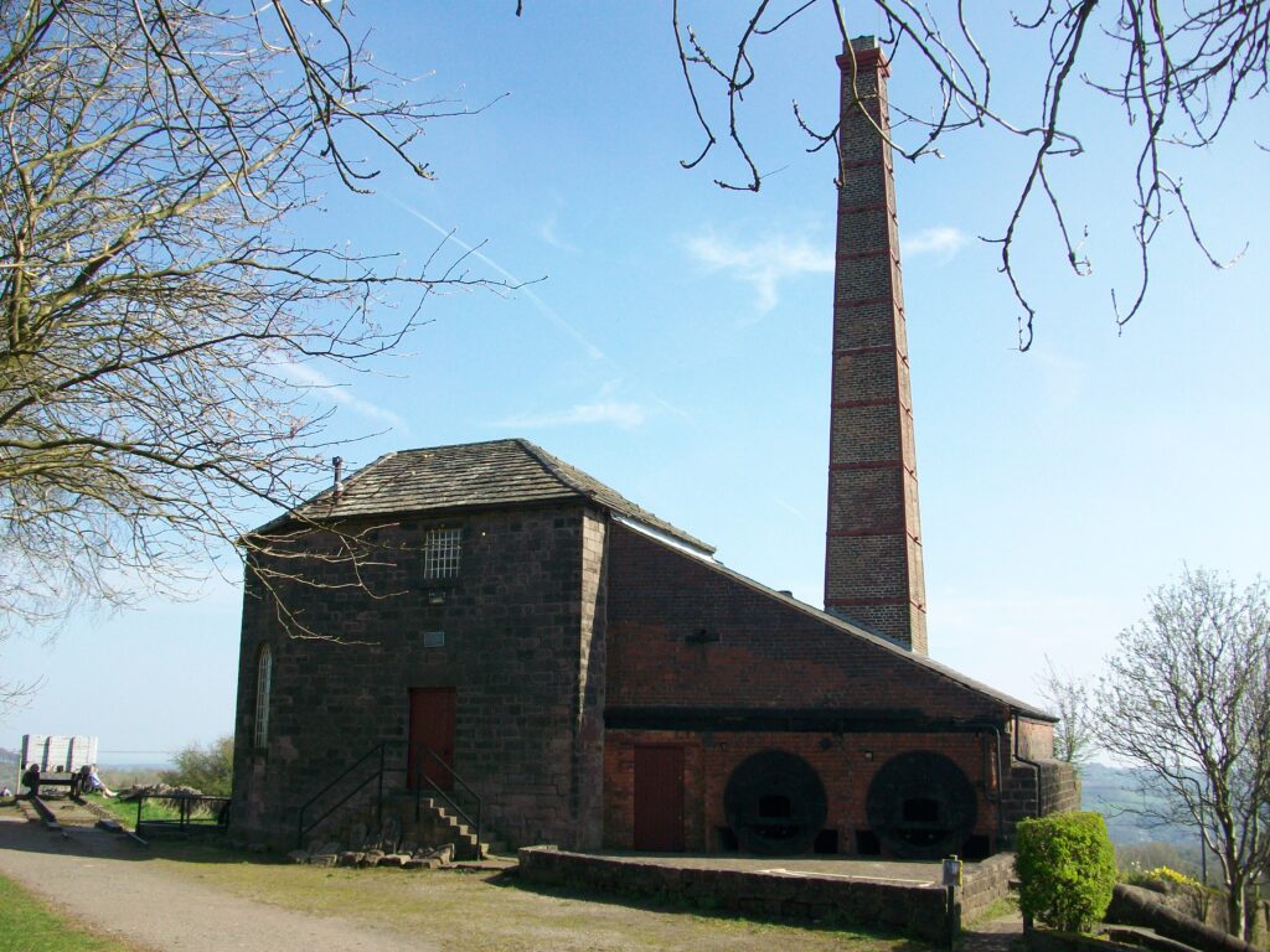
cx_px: 635
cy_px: 476
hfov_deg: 56.8
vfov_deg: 44.2
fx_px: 1174
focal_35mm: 32
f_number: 2.8
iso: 64
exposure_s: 1/640
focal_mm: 5.7
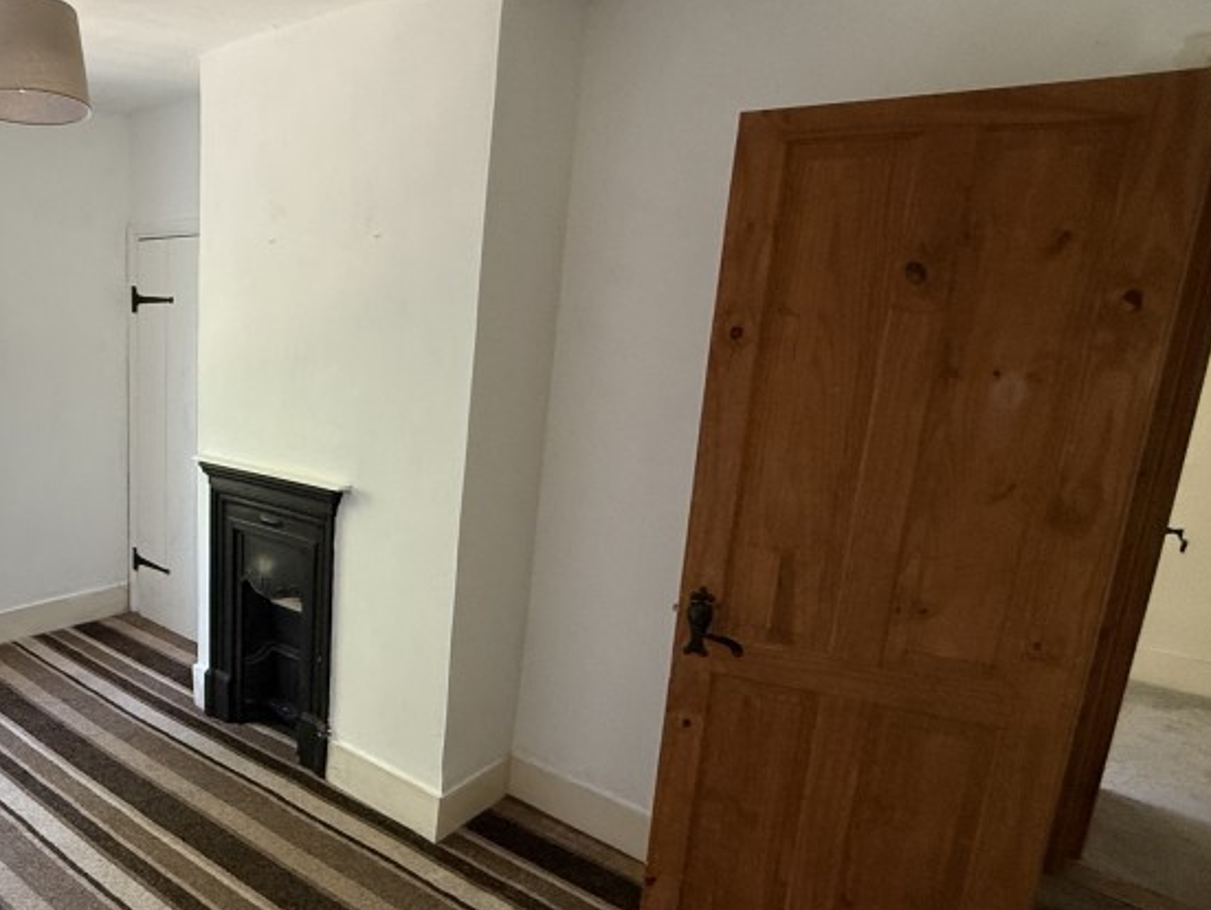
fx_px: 910
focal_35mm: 26
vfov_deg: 52.9
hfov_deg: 61.5
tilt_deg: -12.9
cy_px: 519
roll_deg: -1.3
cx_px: 237
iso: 320
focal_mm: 2.22
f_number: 2.2
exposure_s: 1/93
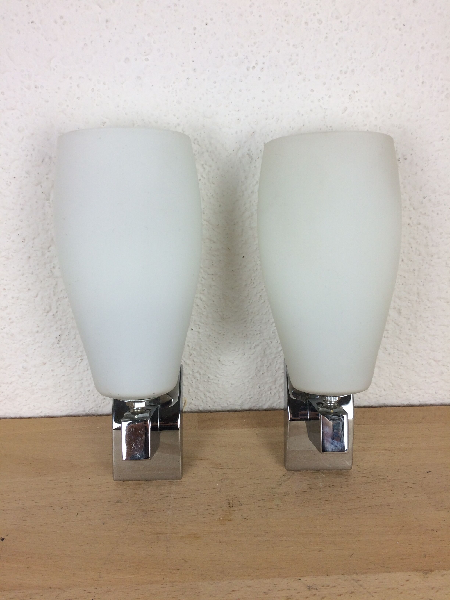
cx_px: 225
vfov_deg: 61.7
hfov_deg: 48.2
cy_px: 300
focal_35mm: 29
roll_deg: +0.2
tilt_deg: -29.0
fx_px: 503
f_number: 2.2
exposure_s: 1/100
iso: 50
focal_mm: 4.15
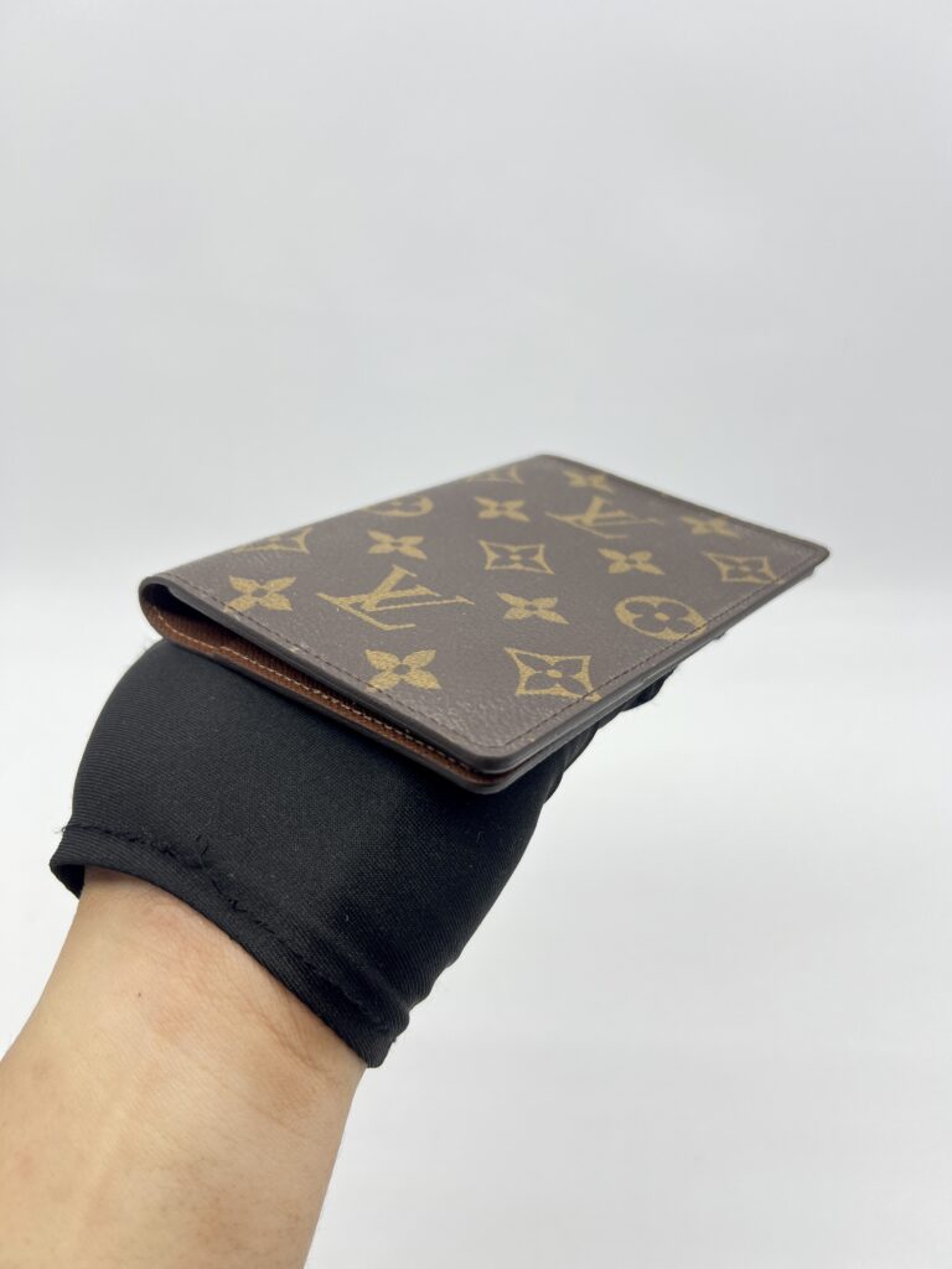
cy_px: 634
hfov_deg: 53.1
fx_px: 953
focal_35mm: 26
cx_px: 476
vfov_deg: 67.3
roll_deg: +1.0
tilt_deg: -30.6
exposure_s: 1/111
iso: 32
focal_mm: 5.7
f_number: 1.5
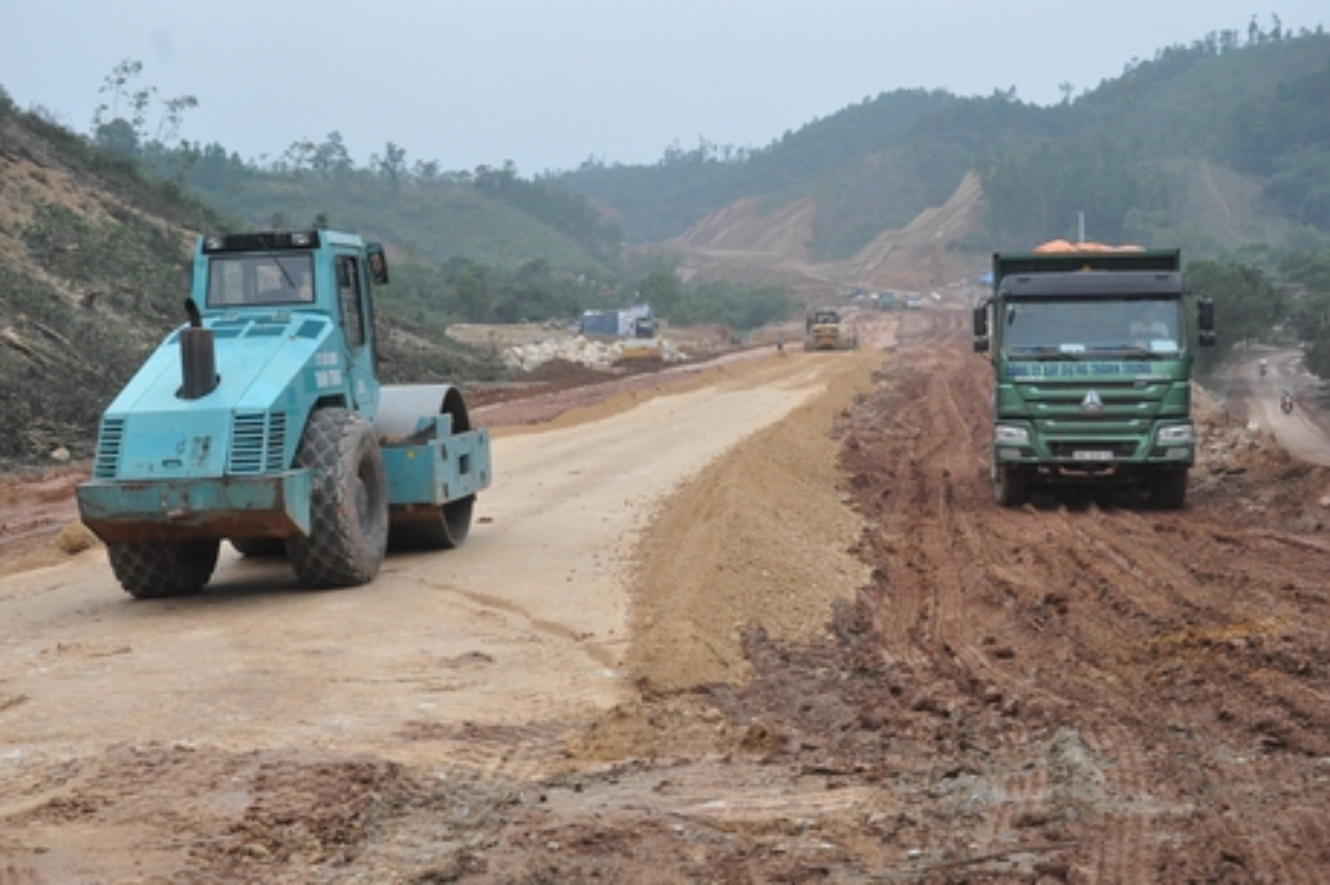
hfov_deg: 31.9
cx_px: 665
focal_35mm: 63
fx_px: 2326
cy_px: 442
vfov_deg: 21.5
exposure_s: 1/250
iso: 3200
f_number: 8
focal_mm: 42
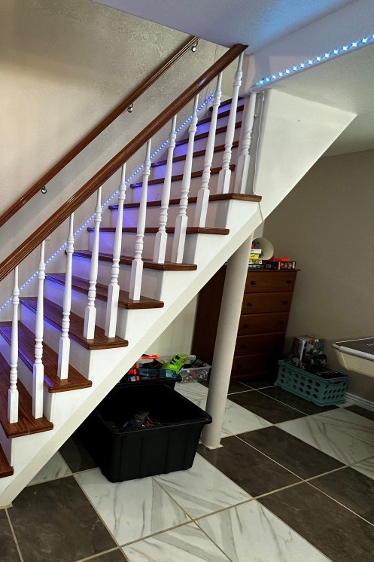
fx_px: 312
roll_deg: -3.0
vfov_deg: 84.0
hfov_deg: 52.7
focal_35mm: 20
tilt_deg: -8.3
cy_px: 280
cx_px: 24
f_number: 2.2
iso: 200
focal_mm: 2.22
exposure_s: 1/60
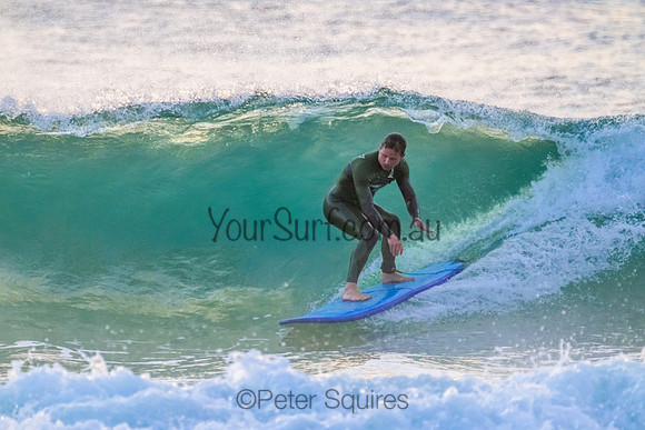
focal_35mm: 800
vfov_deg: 1.7
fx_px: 14336
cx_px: 322
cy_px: 215
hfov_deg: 2.6
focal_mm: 800
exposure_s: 1/1250
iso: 8000
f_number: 11
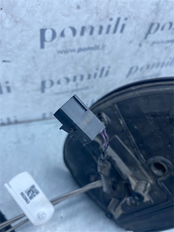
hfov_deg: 53.1
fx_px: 174
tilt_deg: -46.0
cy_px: 116
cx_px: 87
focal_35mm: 26
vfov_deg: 67.3
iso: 32
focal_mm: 4.25
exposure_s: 1/522
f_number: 1.8
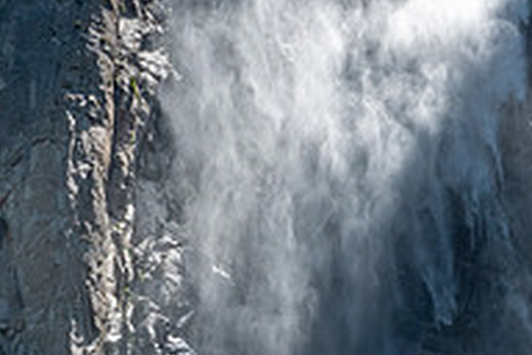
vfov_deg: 14.9
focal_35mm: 91
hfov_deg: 22.1
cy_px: 307
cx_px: 424
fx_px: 1345
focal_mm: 9.99
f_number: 9
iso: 100
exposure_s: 1/250
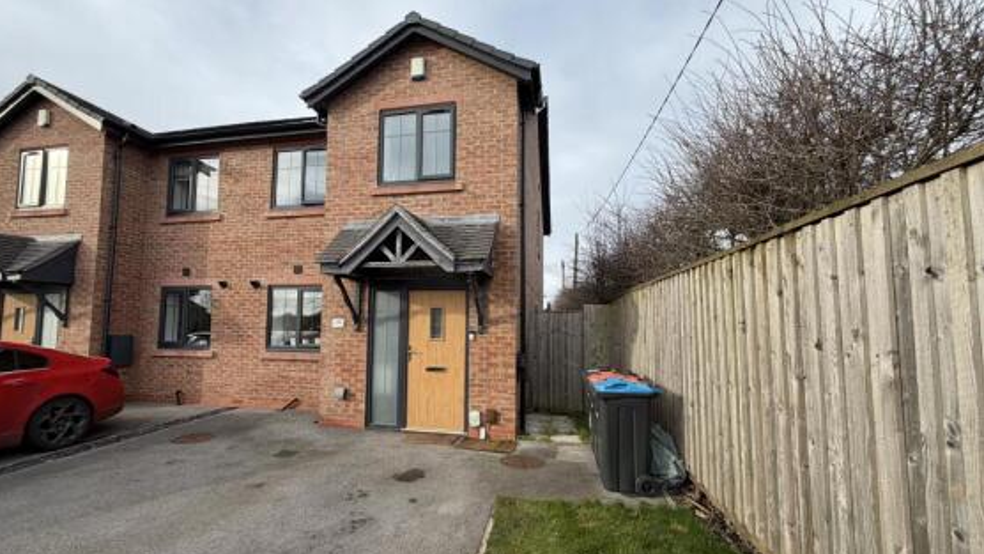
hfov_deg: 99.3
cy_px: 298
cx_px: 472
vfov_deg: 67.0
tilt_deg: +3.9
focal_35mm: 16
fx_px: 418
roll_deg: -1.2
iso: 40
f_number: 2.2
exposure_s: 1/510
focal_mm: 2.22
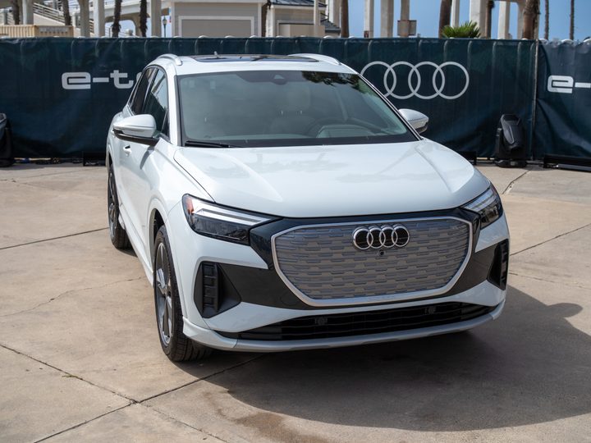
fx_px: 854
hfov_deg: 38.2
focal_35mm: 50
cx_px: 296
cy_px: 222
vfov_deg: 29.1
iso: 200
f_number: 4
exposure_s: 1/3200
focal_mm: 25
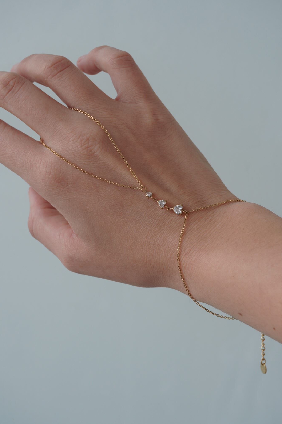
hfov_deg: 16.3
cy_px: 210
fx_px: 987
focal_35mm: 84
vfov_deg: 24.2
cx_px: 153
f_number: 8
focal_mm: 50
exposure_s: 1/50
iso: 100
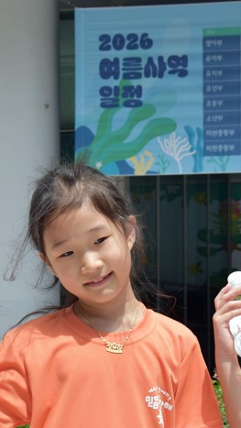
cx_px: 234
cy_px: 257
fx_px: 1169
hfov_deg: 11.7
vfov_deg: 20.7
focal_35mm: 103
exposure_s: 1/320
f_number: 9
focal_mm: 34
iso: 200
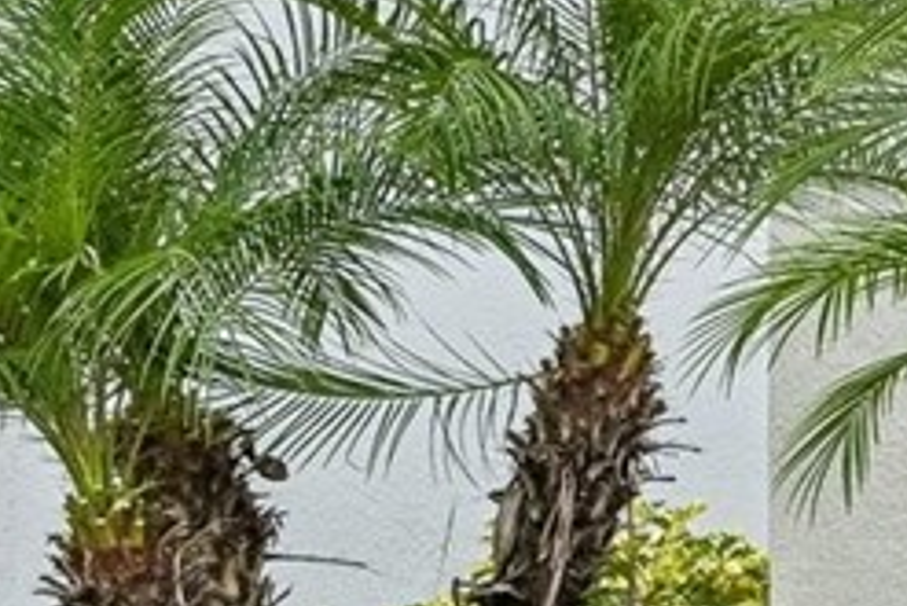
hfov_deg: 9.3
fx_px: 3893
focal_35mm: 154
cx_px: 3024
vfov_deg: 8.9
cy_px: 318
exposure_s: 1/1000
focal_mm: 22.5
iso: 400
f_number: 8
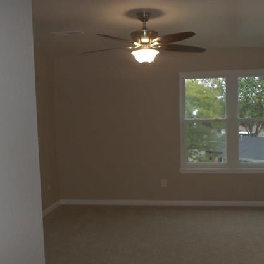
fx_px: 328
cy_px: 142
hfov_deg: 43.8
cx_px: 146
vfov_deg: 43.8
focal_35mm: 38
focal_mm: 5.1
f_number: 3.3
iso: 200
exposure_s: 1/60
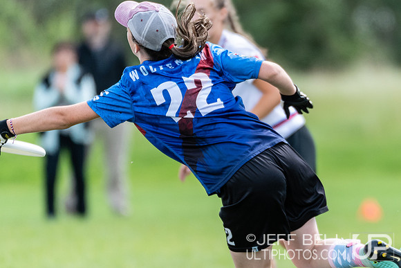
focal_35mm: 953
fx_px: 10615
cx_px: 316
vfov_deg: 1.4
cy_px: 159
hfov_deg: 2.2
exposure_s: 1/1250
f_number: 4
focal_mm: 400
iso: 640
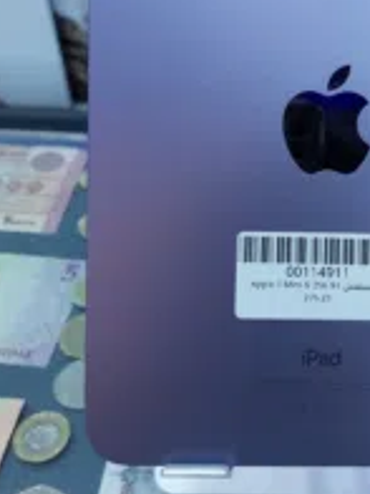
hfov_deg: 28.5
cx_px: 337
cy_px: 171
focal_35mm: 49
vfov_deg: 38.5
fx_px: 698
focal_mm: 5.23
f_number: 1.8
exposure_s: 1/100
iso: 80
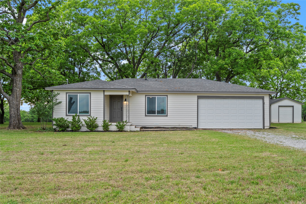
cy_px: 102
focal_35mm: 35
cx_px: 153
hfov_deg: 54.4
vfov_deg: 37.9
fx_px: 297
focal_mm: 35
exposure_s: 1/250
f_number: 5.6
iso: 400
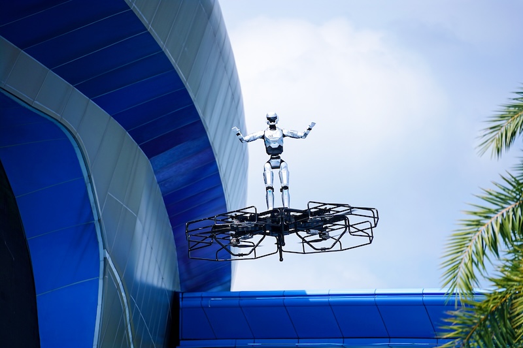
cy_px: 174
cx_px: 262
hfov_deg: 13.7
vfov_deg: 9.1
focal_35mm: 150
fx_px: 2179
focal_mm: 150
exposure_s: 1/2000
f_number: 2.8
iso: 100
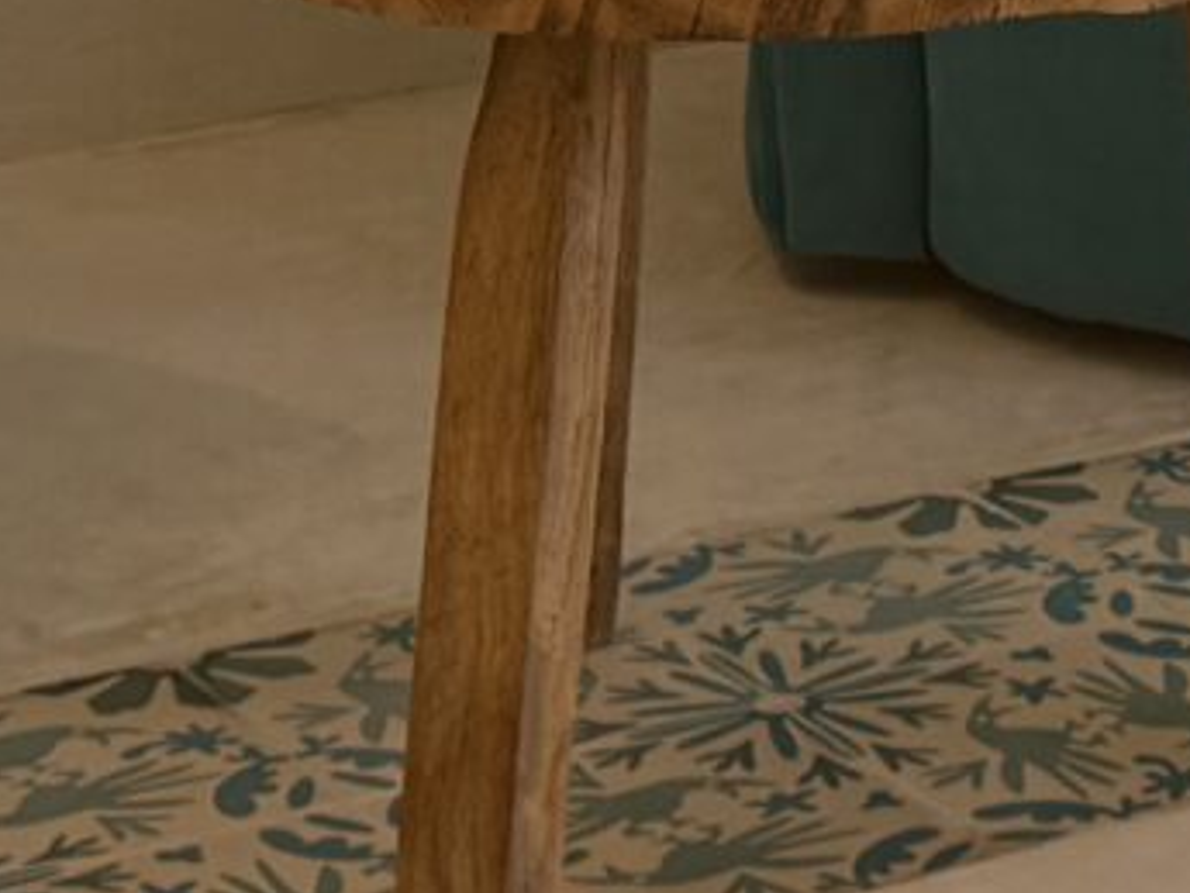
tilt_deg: -2.7
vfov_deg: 7.7
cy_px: -1348
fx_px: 6121
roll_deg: -0.2
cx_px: 1683
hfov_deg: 10.8
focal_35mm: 178
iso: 64
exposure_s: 1/159
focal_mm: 6.76
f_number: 1.78
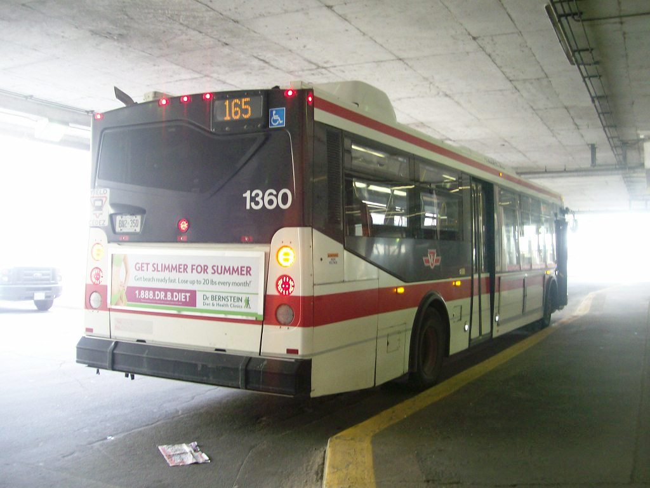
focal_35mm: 36
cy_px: 244
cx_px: 325
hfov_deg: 51.4
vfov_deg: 39.7
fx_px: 676
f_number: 2.7
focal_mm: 6
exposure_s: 1/32
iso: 133
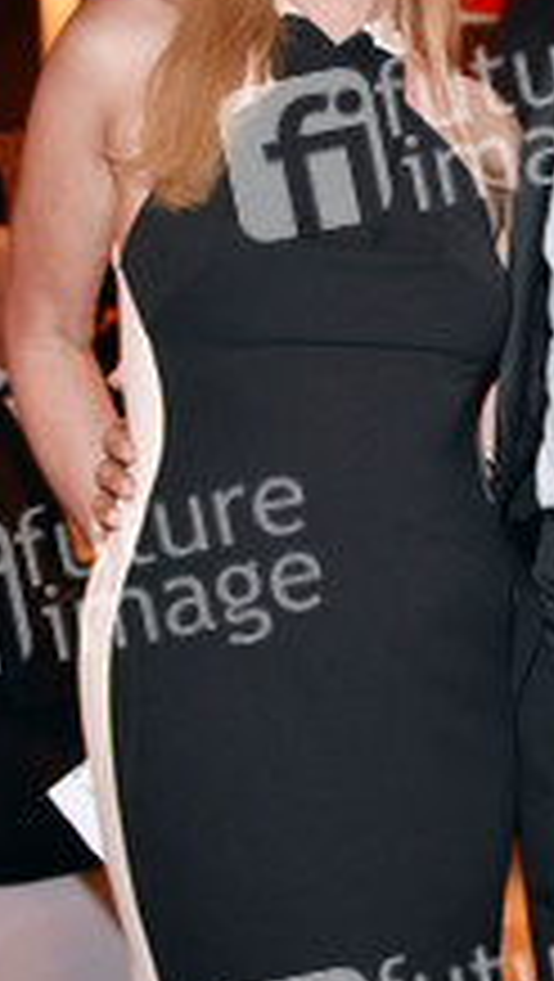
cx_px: 581
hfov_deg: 17.0
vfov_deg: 30.4
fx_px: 1798
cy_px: 360
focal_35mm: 69
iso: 1600
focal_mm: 36
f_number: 4.5
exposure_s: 1/40
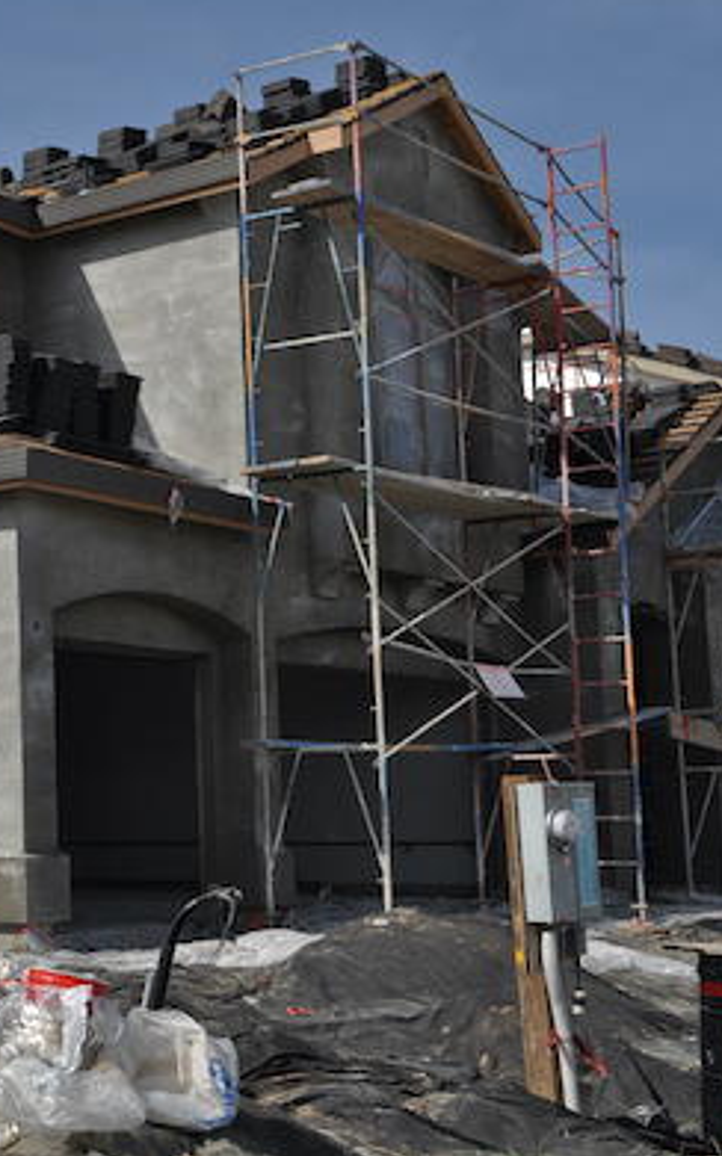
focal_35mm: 61
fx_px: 1923
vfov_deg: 33.5
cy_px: 572
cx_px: -104
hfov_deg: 20.2
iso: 100
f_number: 8
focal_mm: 26
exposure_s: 1/250
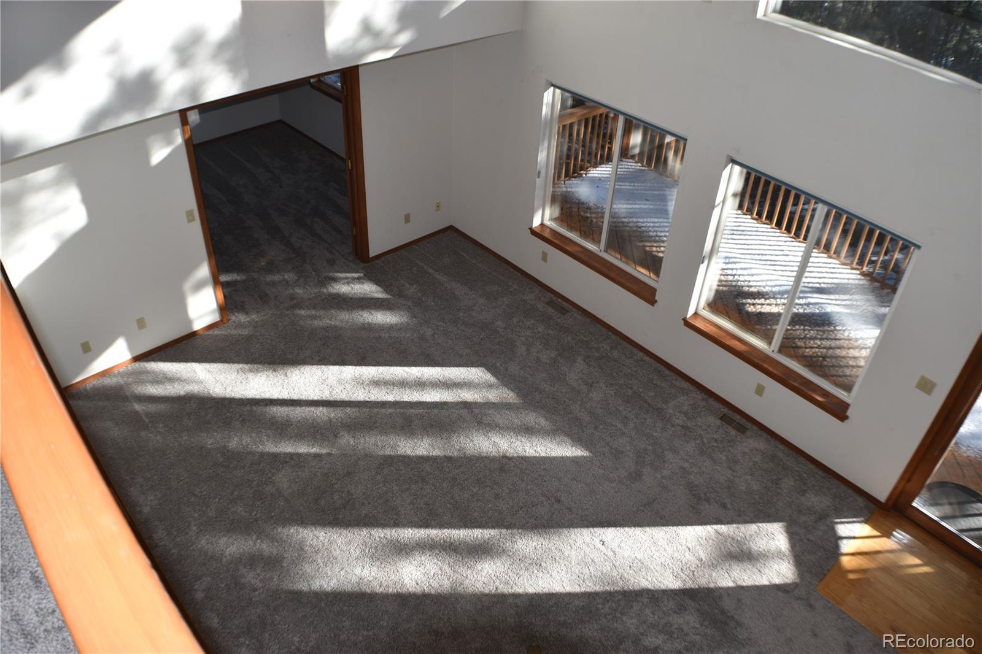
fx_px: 941
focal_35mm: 34
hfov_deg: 55.1
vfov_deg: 38.3
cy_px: 327
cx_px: 491
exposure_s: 1/125
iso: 140
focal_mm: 23
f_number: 5.6
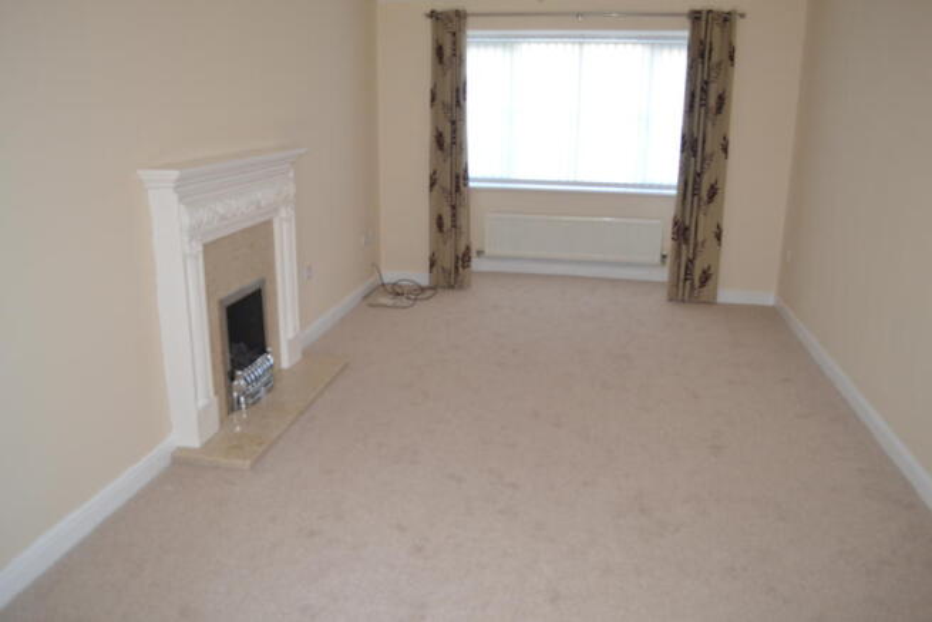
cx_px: 466
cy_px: 311
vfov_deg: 48.0
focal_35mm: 27
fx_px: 699
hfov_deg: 67.4
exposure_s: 1/80
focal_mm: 18
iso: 400
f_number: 4
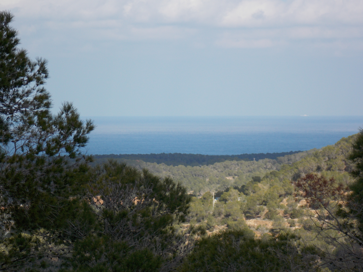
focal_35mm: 168
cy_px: 136
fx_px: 1762
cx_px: 182
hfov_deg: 11.8
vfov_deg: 8.8
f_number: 5.3
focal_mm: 29.9
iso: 80
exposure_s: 1/400
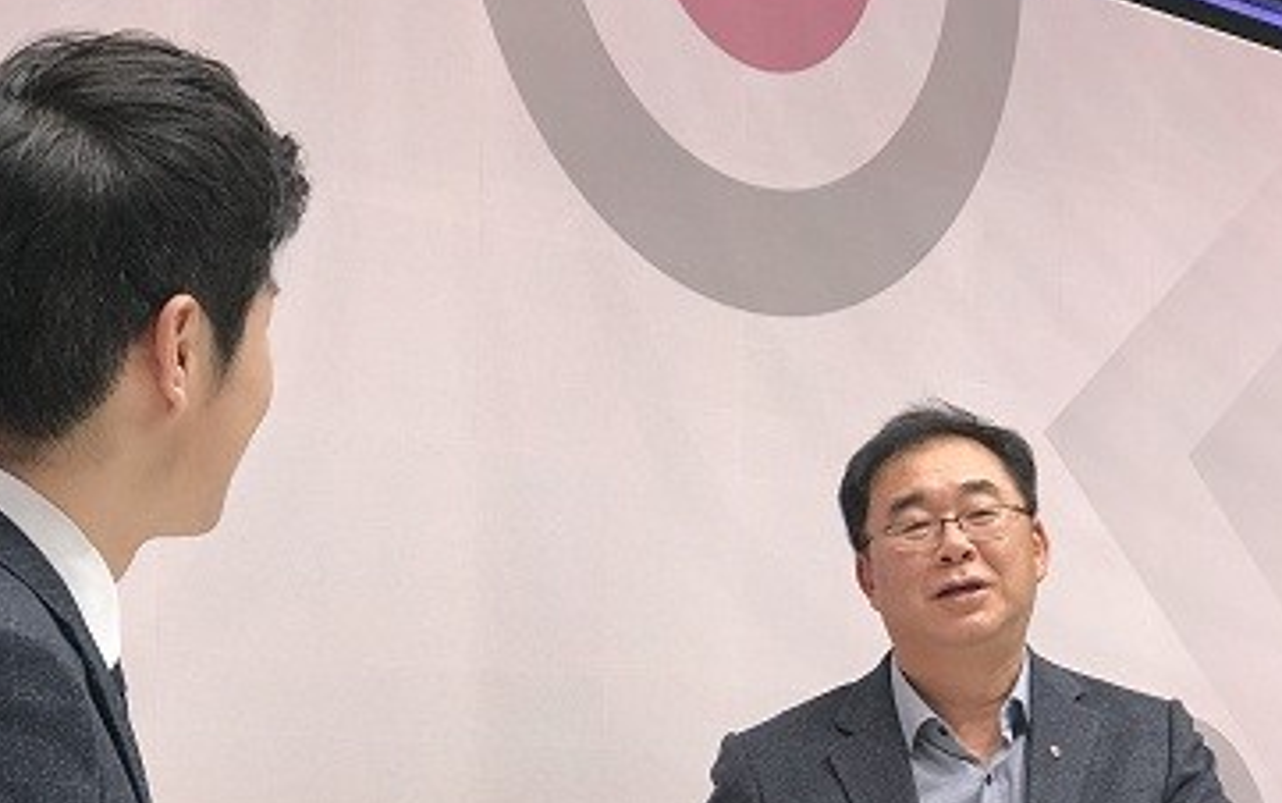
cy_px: 545
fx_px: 3391
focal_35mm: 97
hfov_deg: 21.4
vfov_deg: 13.5
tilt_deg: +4.4
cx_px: 625
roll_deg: -0.9
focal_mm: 6.6
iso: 32
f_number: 2.8
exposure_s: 1/60
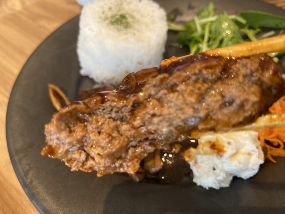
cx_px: 142
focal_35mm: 25
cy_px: 107
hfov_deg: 69.4
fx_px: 206
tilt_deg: -49.9
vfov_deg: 54.9
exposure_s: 1/122
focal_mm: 4.25
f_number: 1.8
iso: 50
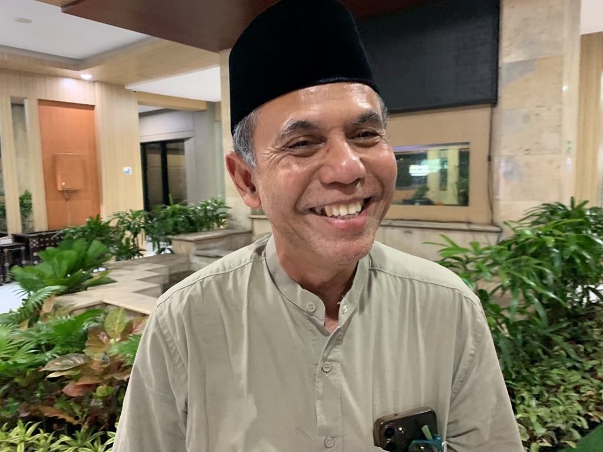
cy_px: 226
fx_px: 453
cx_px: 302
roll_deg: +2.3
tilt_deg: -5.6
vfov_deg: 53.1
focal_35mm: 26
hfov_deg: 67.3
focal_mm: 4.25
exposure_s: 1/33
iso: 400
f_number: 1.8
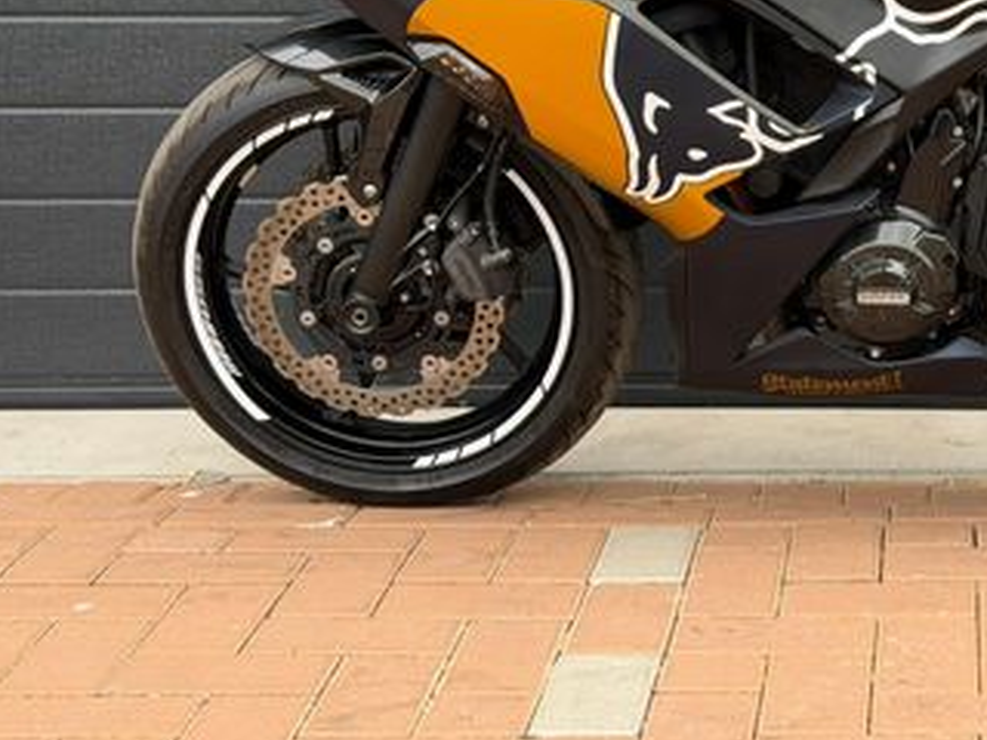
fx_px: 2737
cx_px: 950
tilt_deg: -6.6
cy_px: 74
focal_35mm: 96
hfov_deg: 19.9
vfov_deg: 15.2
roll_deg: +0.5
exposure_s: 1/885
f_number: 1.78
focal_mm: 6.76
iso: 80
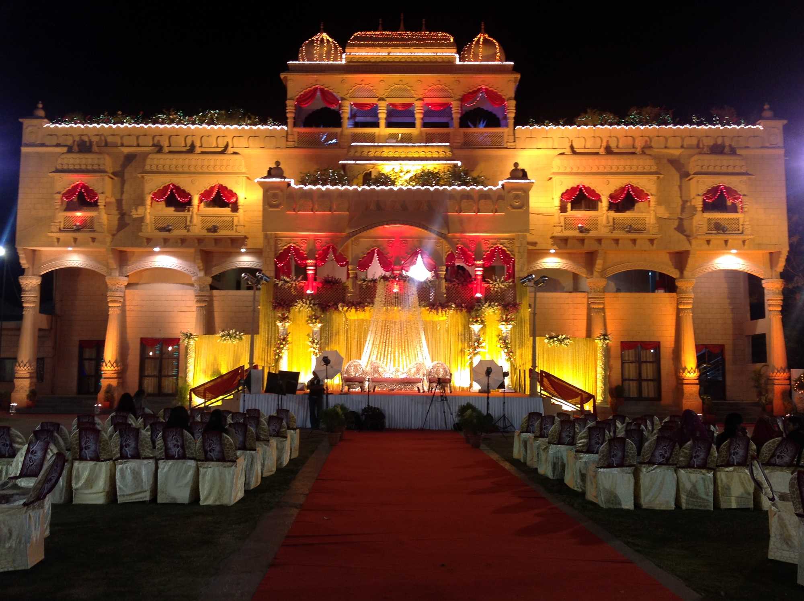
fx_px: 812
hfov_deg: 52.7
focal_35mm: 35
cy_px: 300
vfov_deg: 40.6
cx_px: 402
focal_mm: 4.28
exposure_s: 1/15
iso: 50
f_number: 2.4
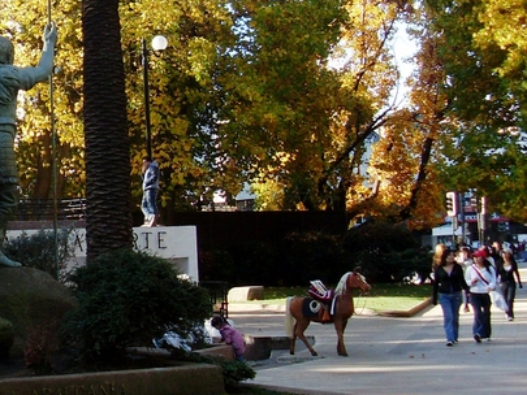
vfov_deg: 16.4
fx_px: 1371
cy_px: 108
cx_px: -46
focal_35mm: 90
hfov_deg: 20.8
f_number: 3
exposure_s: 1/350
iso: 80
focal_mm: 6.3
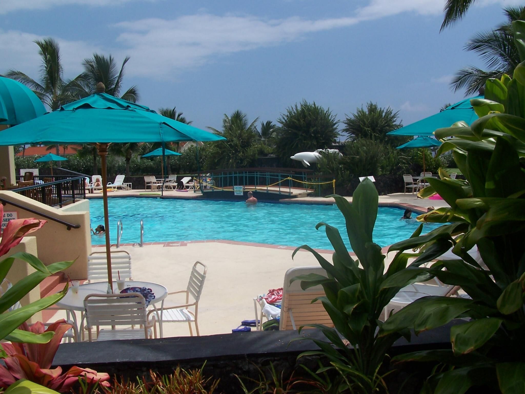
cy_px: 197
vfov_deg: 37.7
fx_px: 576
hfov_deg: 49.0
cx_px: 262
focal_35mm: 38
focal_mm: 6.3
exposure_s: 1/750
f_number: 5.6
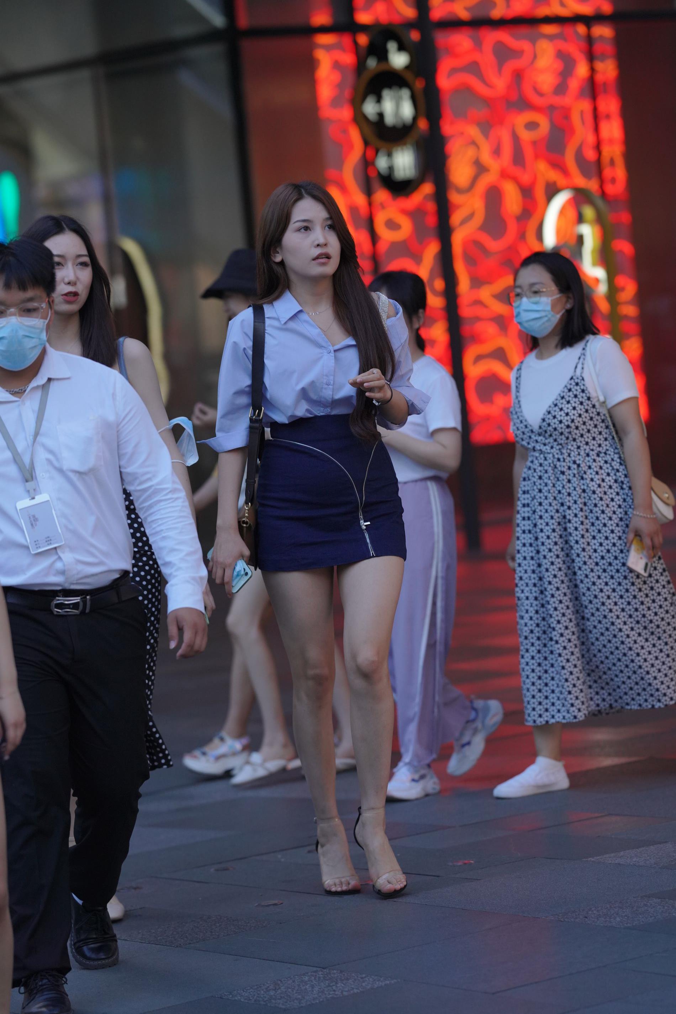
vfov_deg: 15.2
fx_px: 3803
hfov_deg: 10.2
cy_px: 507
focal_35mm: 135
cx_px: 338
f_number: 2.8
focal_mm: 135
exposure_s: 1/500
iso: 1000
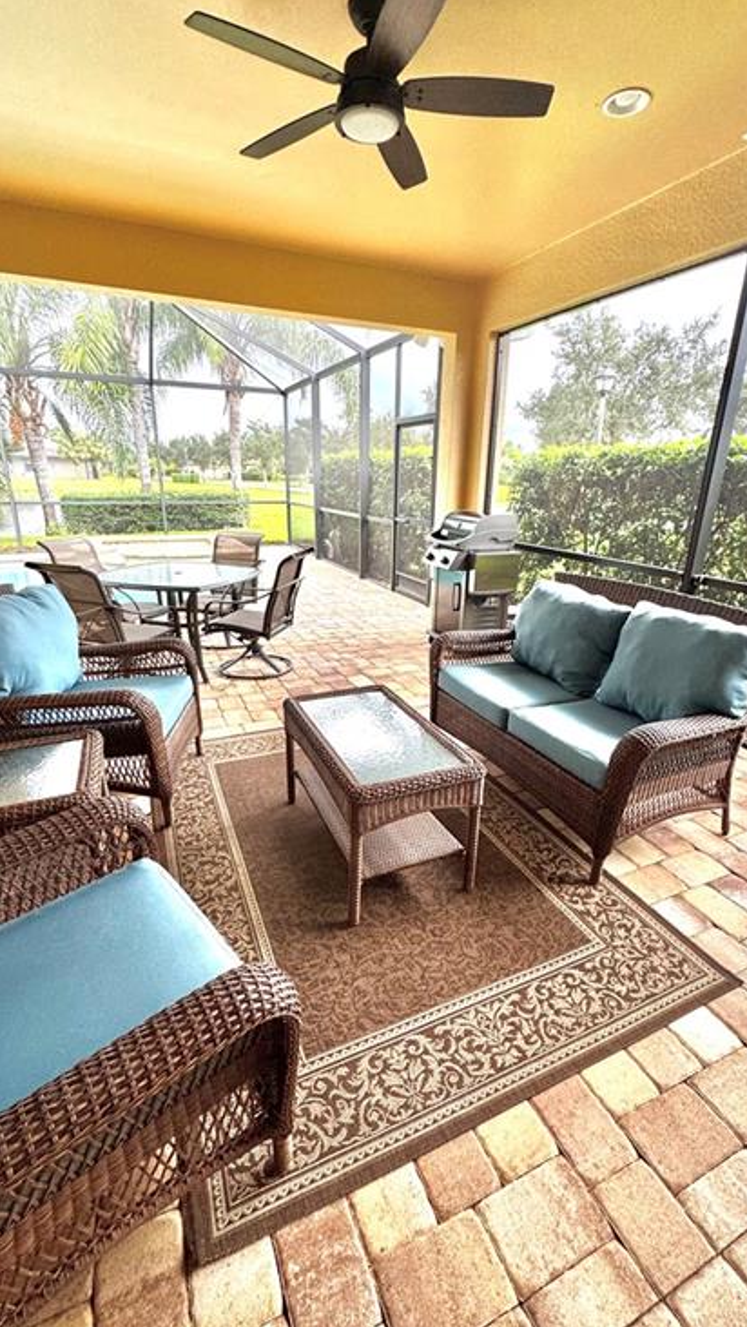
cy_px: 662
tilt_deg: -18.6
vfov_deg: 99.4
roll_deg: -2.1
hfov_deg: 67.1
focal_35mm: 16
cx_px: 375
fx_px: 563
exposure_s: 1/120
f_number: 2.2
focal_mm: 2.22
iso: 160
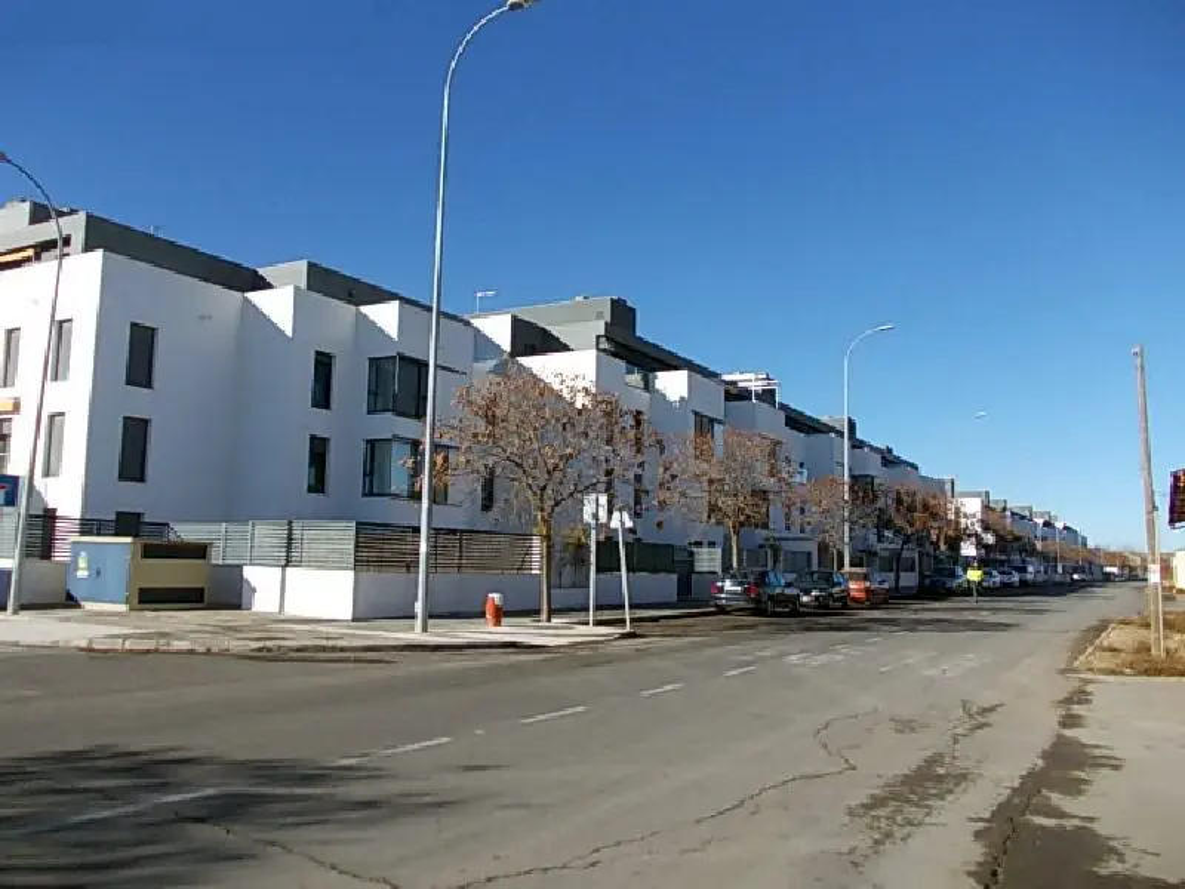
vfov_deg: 49.7
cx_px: 592
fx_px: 959
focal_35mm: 28
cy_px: 444
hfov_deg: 63.4
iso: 80
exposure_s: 1/320
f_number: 5.4
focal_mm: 4
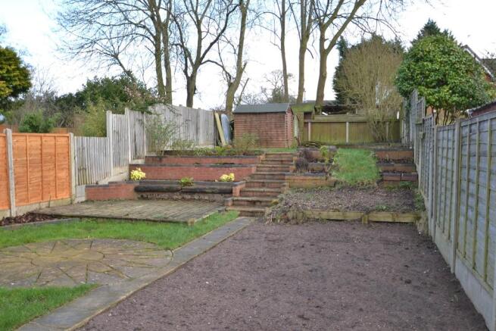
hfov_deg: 61.9
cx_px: 248
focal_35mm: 30
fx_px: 413
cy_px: 166
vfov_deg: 43.6
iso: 180
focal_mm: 20
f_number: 4.5
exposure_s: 1/200
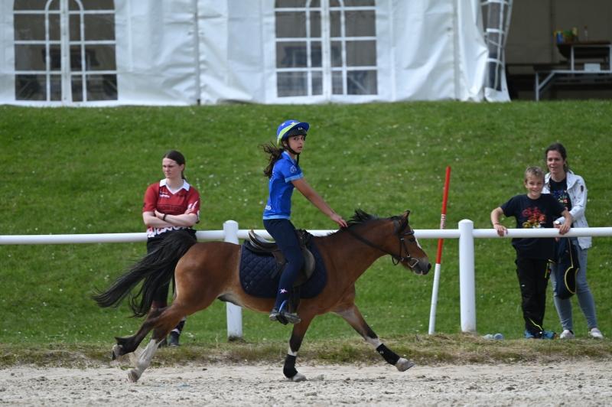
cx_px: 306
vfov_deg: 3.4
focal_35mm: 400
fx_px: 6794
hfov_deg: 5.2
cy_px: 204
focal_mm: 400
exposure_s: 1/1250
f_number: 5.6
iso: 280
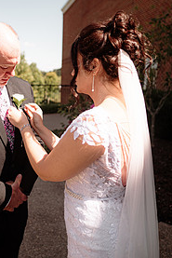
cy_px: 117
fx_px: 279
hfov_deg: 33.4
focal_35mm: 39
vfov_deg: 49.5
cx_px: 39
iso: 125
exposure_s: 1/3200
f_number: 2.2
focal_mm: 24
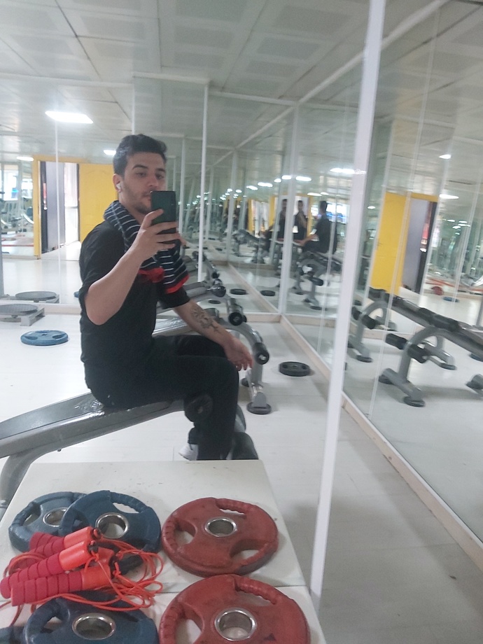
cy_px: 322
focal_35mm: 26
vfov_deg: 67.3
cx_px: 242
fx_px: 484
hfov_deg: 53.1
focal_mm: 3.92
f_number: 1.7
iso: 400
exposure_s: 1/25
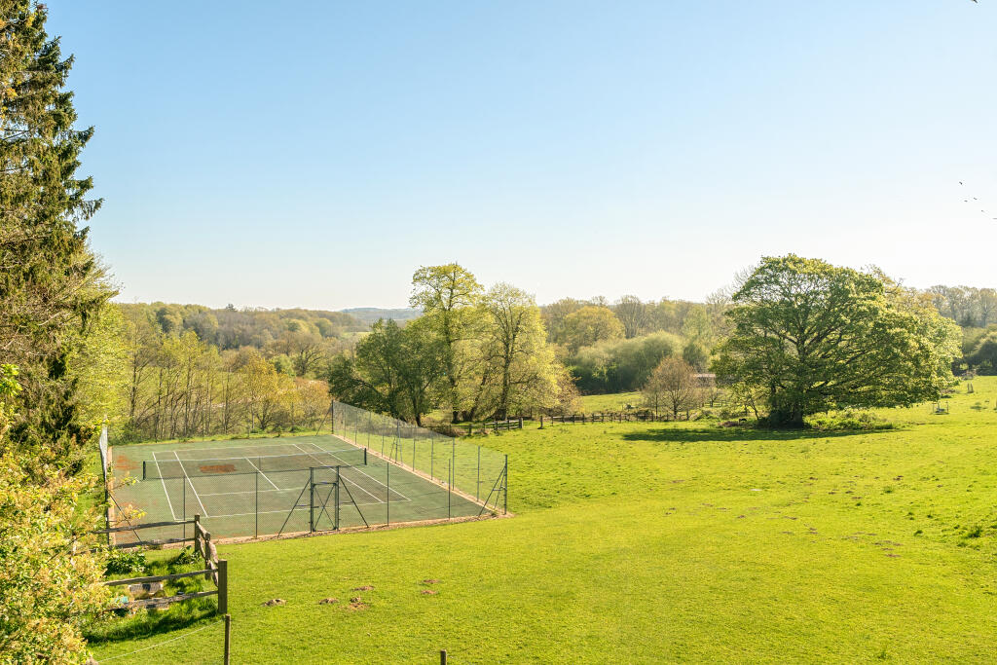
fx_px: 859
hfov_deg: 60.3
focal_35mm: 31
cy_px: 332
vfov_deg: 42.3
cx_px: 498
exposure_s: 1/800
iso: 400
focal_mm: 21
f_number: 8
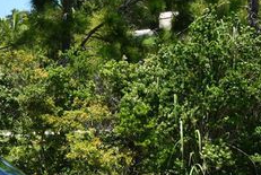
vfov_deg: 7.8
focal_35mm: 177
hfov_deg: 11.2
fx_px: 1286
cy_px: 174
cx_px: -96
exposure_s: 1/250
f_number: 8
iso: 140
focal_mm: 32
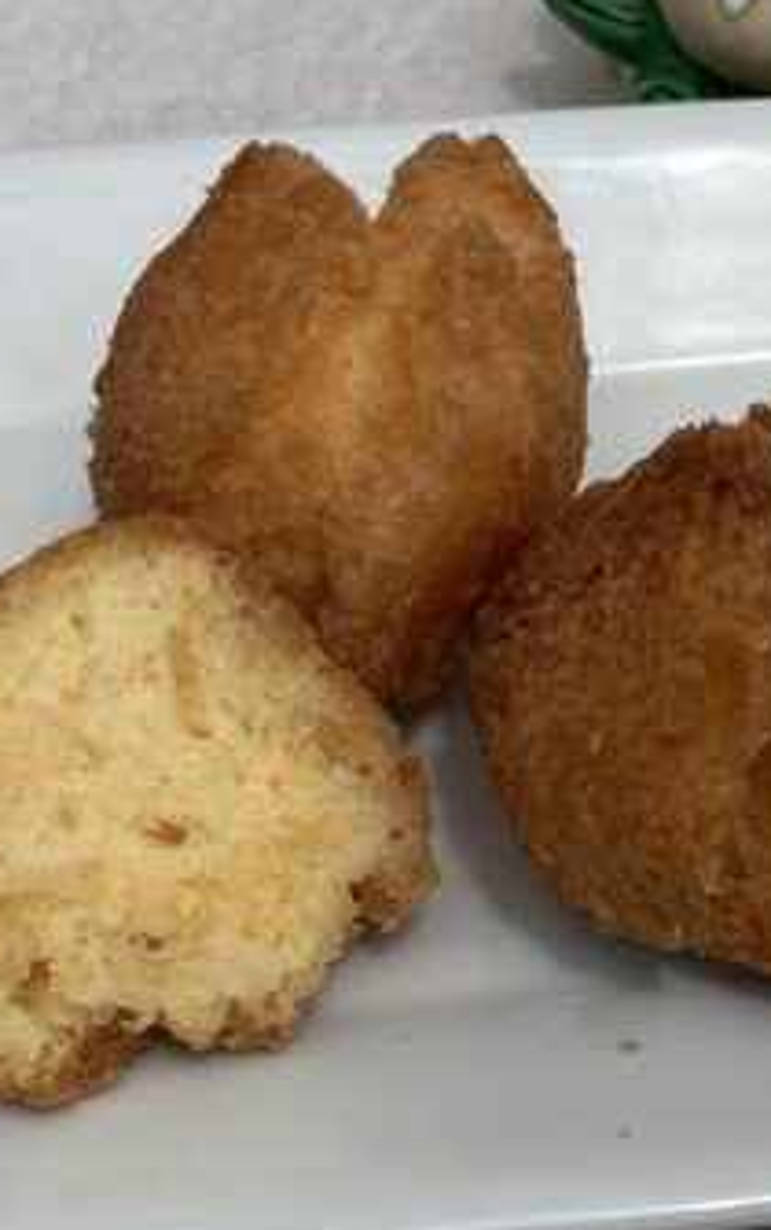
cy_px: 433
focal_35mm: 68
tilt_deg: -47.7
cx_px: 587
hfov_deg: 19.0
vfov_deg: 30.0
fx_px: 2281
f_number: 1.8
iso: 32
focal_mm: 3.99
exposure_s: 1/4425
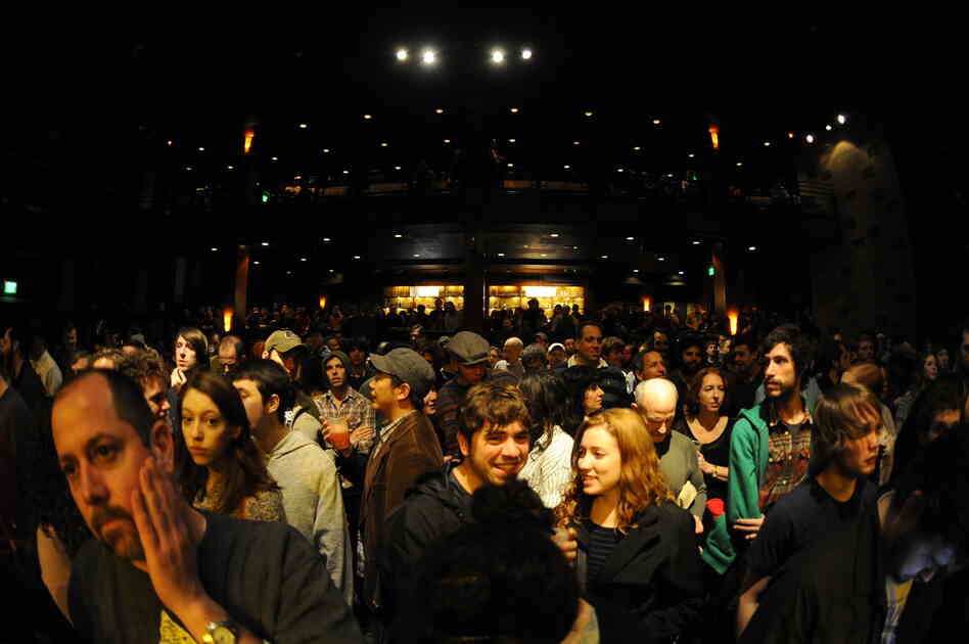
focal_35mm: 16
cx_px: 484
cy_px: 322
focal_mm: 16
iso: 6400
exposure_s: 1/40
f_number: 2.8
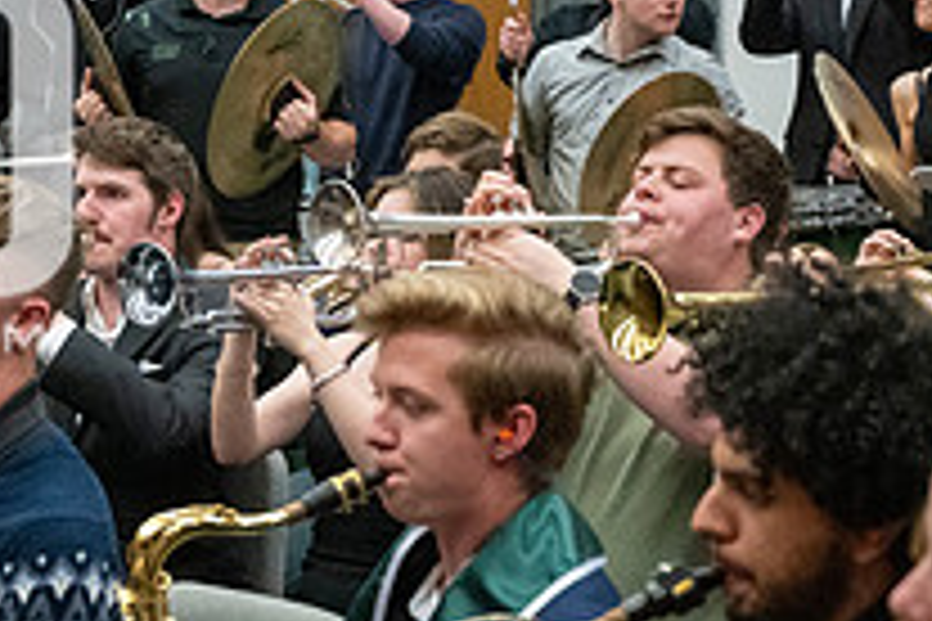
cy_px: 178
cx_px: -266
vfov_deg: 9.4
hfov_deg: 13.6
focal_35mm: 146
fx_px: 3779
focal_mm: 52
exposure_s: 1/500
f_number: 4
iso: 10000
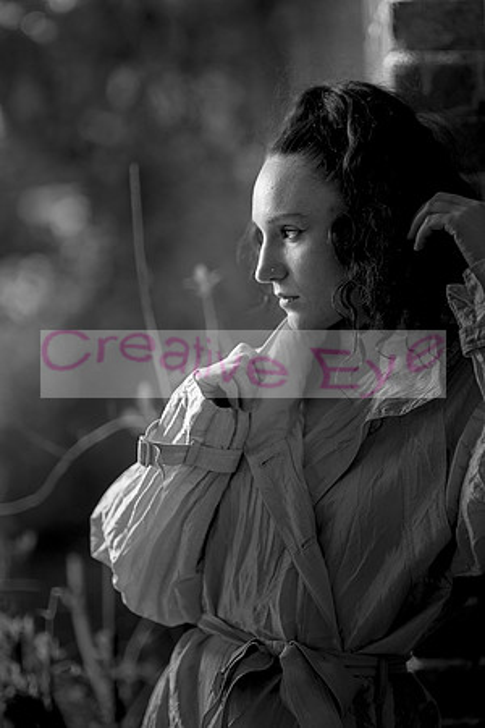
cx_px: 242
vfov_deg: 16.1
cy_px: 364
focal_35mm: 128
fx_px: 2576
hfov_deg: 10.8
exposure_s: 1/4000
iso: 100
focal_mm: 85
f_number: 1.4
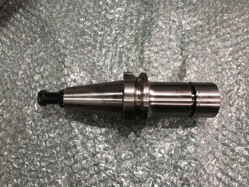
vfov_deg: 49.7
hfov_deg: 63.4
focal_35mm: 28
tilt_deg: -71.0
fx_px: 201
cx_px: 124
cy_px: 94
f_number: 1.8
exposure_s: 1/24
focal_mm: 3.99
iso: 40
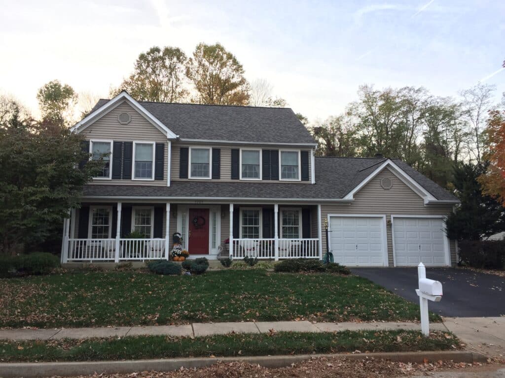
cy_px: 189
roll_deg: -0.9
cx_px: 252
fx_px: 423
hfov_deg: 61.7
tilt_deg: +7.4
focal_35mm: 29
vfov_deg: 48.2
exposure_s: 1/247
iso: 32
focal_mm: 4.15
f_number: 2.2
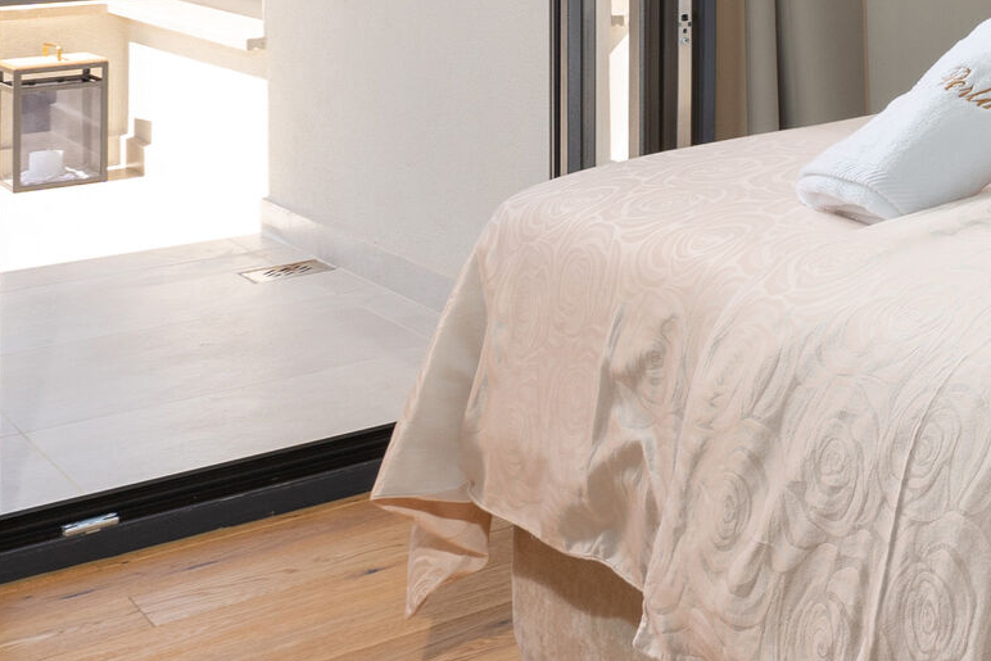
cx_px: 1587
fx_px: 1597
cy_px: -201
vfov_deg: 21.2
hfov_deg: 24.4
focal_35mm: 58
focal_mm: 16
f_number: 8
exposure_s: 1/250
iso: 320
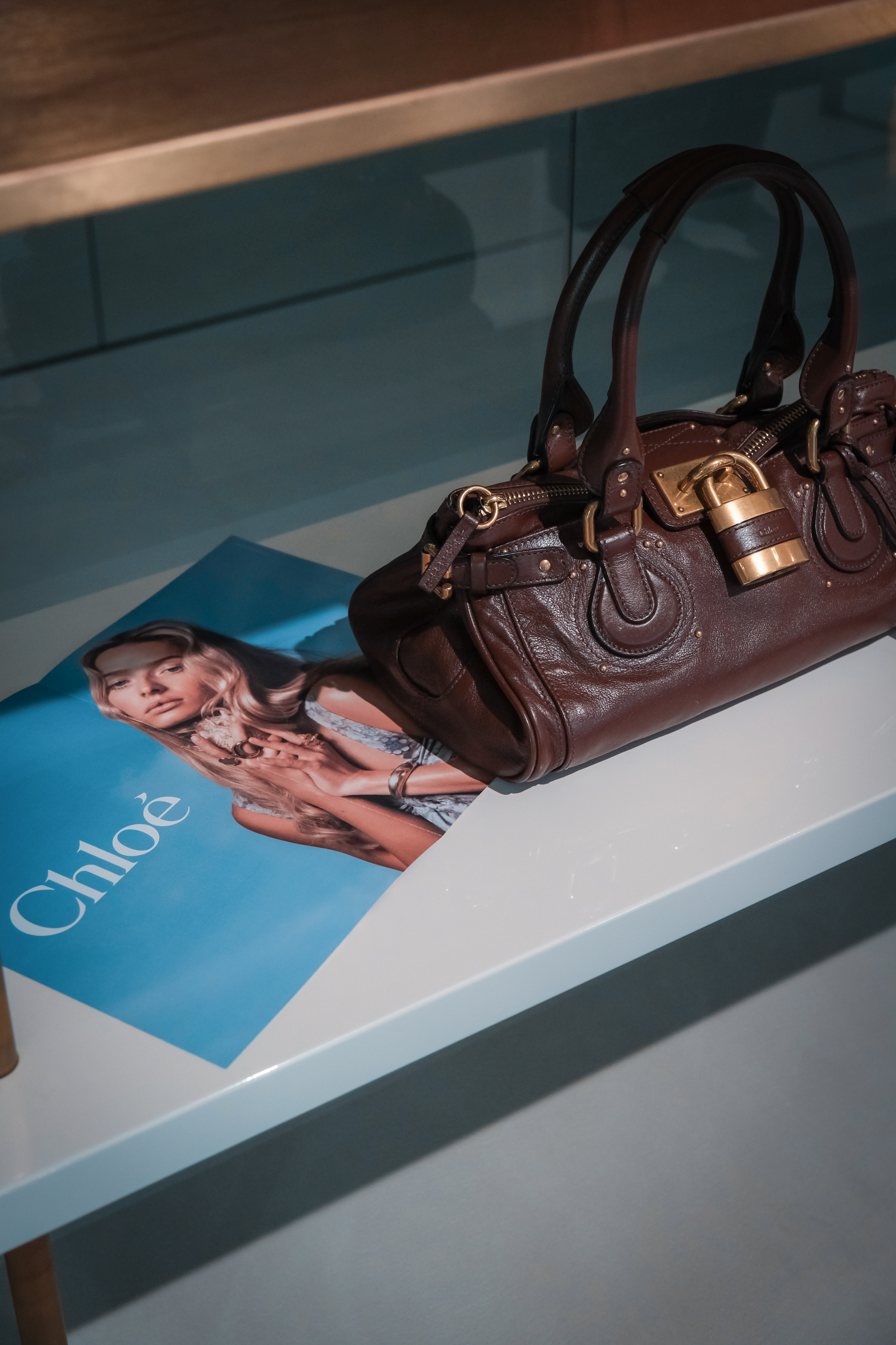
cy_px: 672
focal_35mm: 50
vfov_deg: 39.6
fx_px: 1867
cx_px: 448
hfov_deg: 27.0
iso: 1600
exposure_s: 1/320
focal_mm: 33
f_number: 3.2
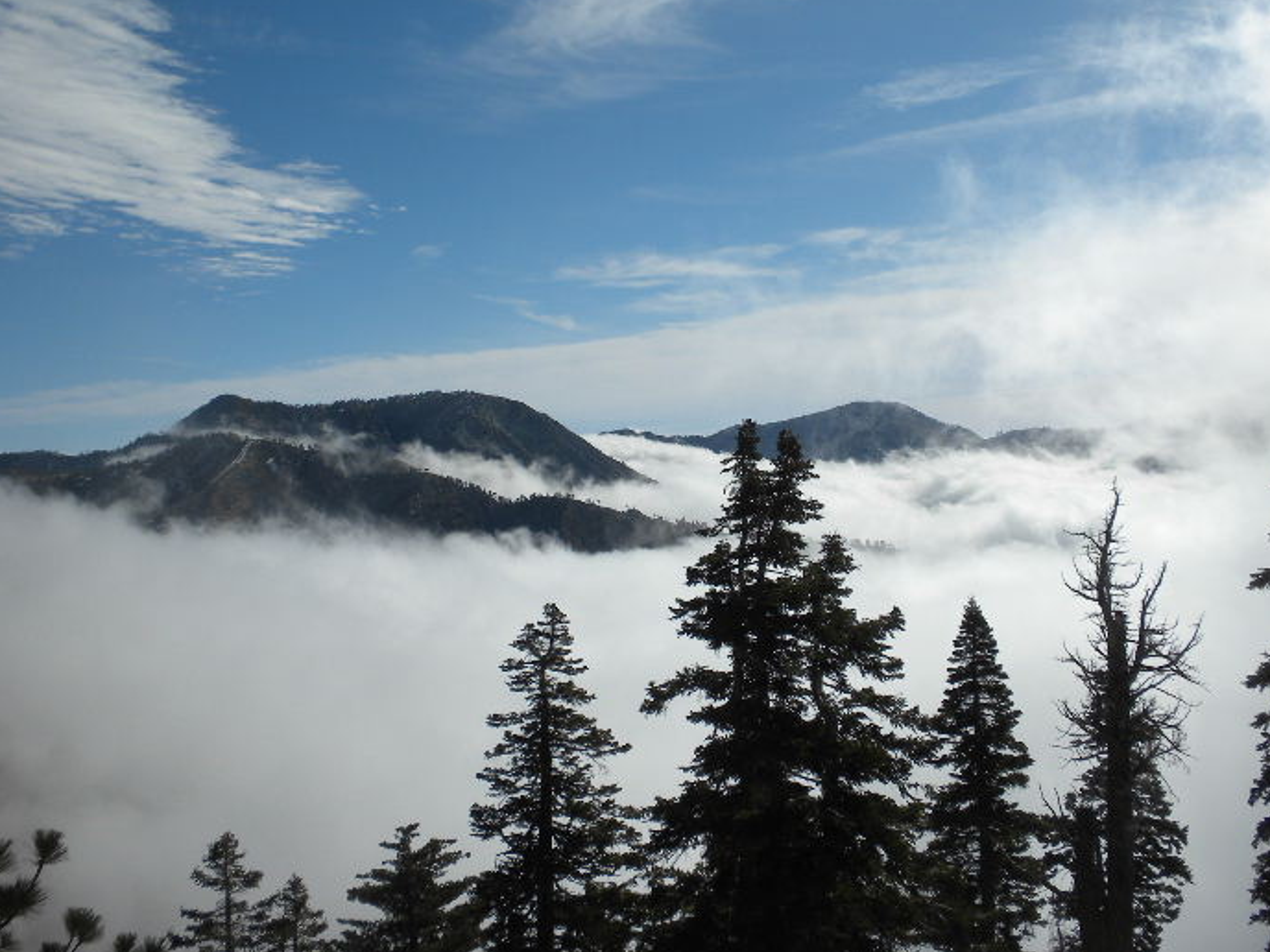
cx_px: 703
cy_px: 411
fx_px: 1578
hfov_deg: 43.8
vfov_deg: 33.5
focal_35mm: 43
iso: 64
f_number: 10
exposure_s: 1/360
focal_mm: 6.6
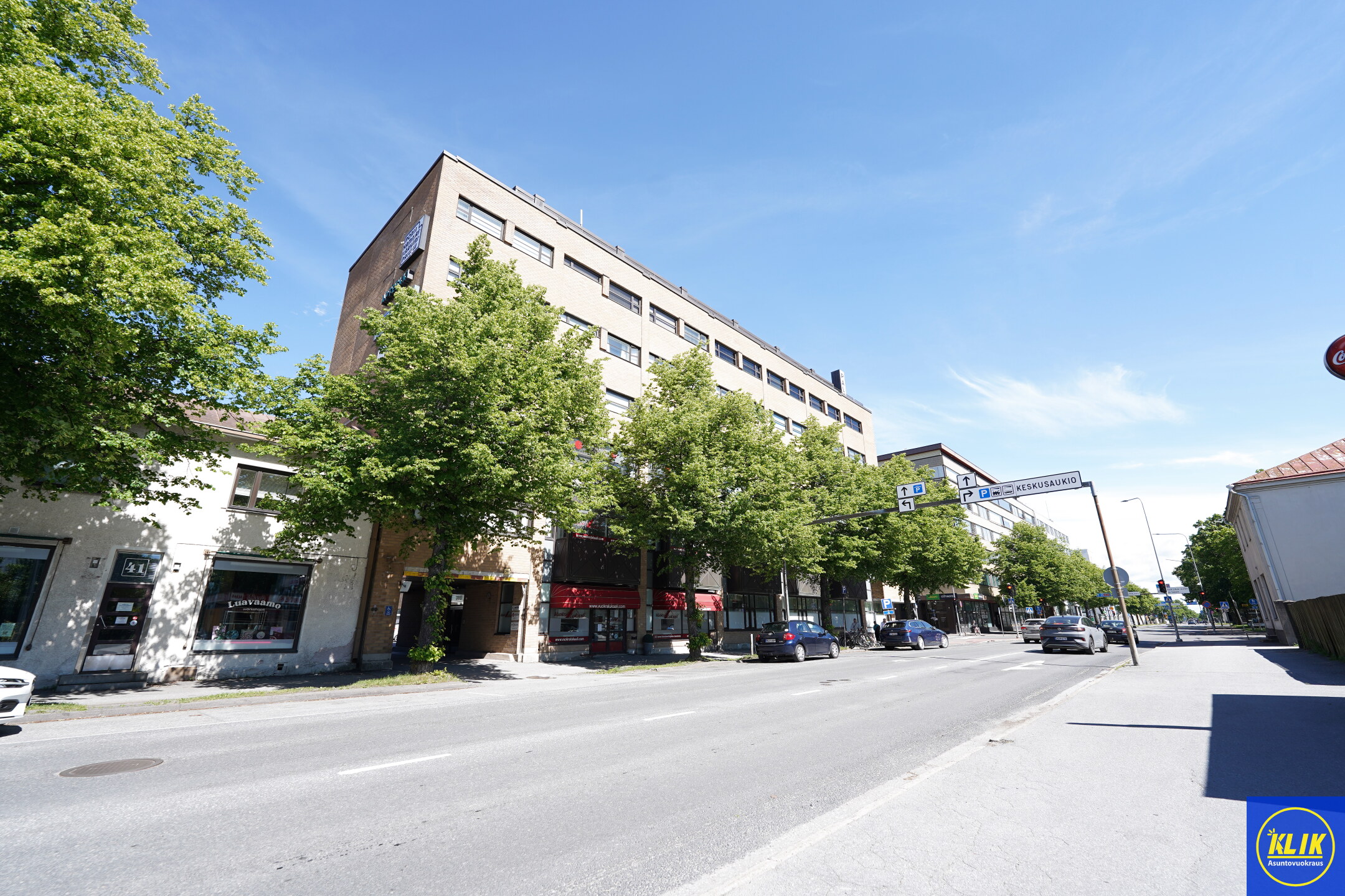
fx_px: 523
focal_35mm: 14
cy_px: 448
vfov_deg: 81.2
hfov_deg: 104.3
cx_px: 672
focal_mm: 14
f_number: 5
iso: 100
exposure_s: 1/320
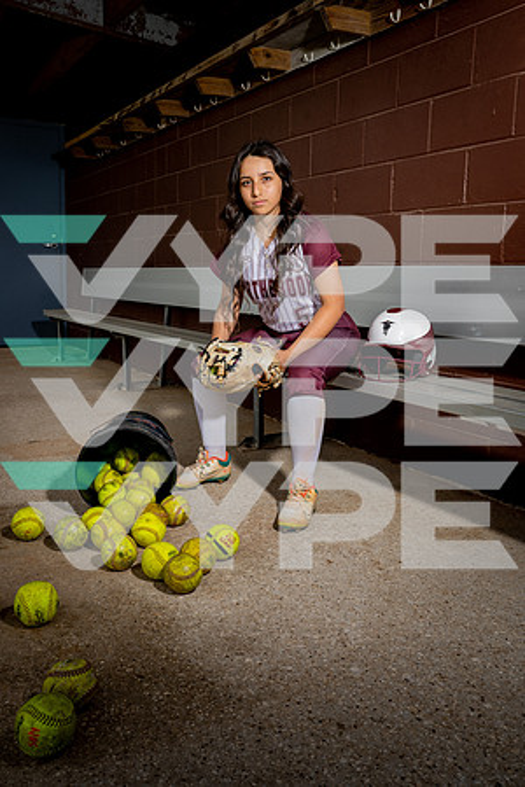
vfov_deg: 57.2
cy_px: 394
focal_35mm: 33
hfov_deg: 40.0
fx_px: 722
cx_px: 262
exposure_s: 1/250
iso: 100
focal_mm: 33
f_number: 11
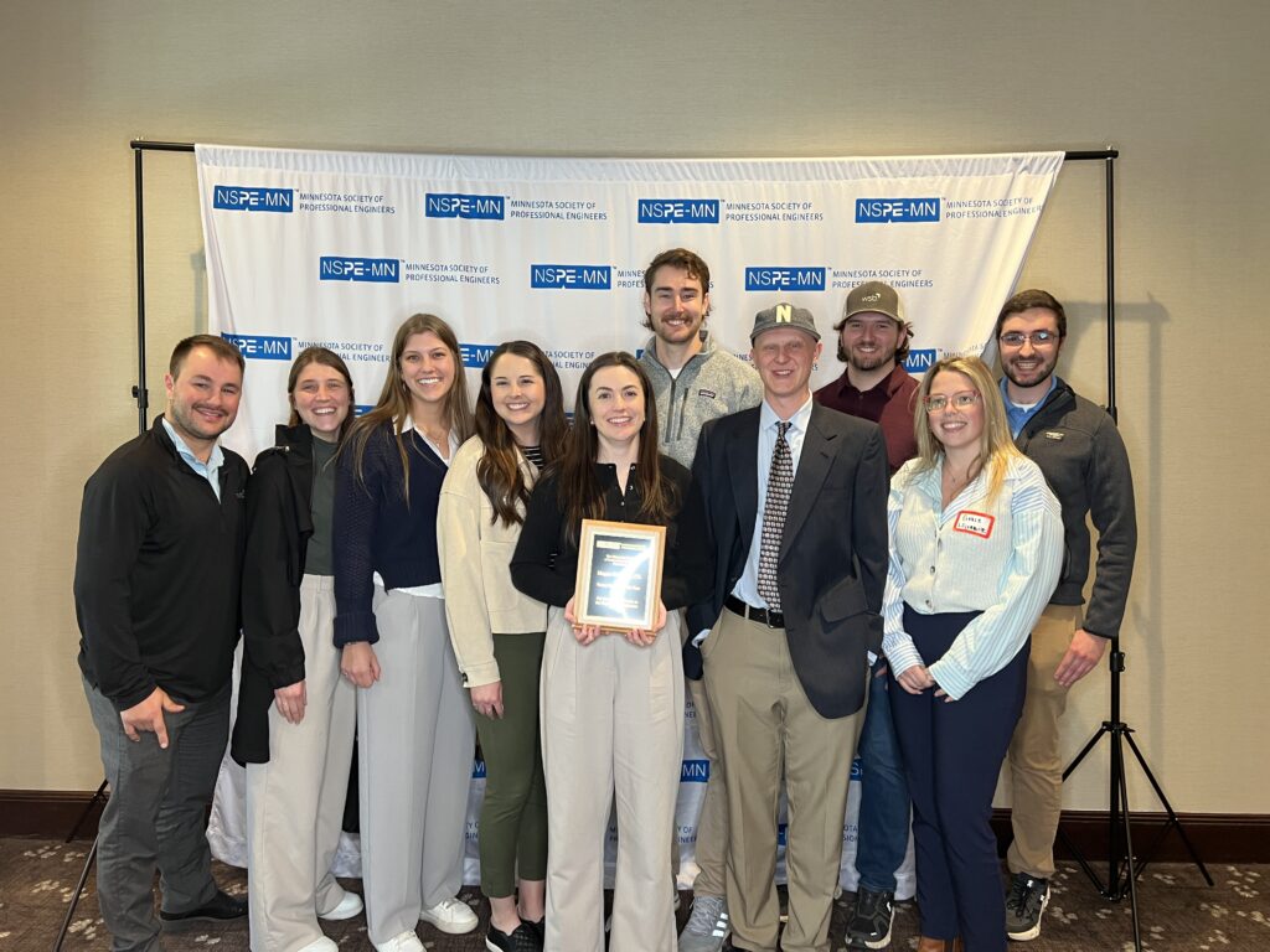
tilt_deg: -3.4
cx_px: 635
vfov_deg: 53.1
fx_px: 954
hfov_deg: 67.3
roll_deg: -0.4
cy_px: 476
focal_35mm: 26
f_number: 1.5
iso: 100
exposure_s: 1/60
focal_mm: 5.7
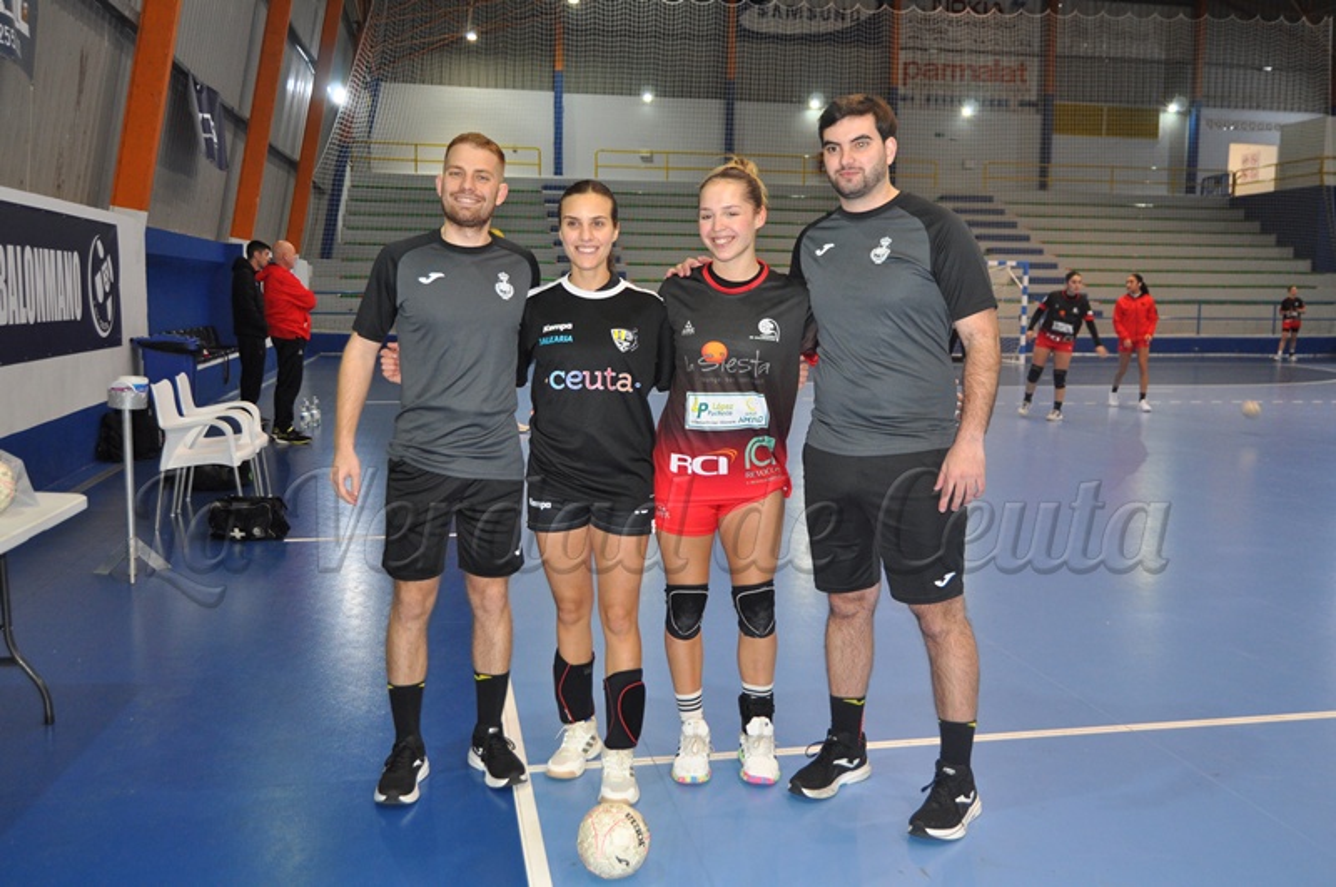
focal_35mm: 33
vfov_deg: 39.9
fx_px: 1223
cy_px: 444
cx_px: 668
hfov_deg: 57.3
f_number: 3.5
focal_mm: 22
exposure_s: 1/125
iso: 720
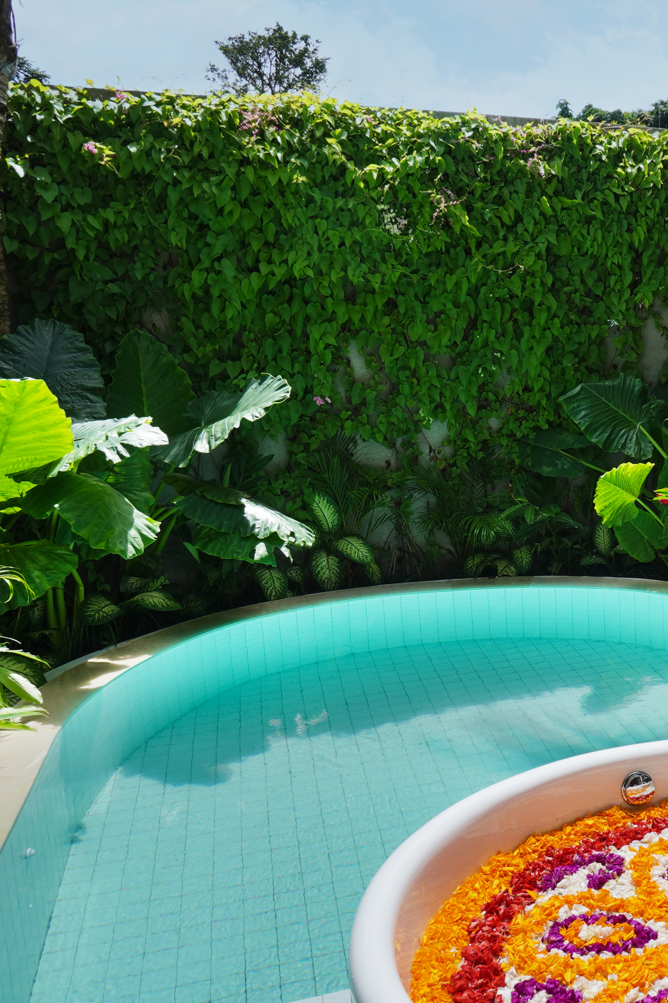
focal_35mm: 35
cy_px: 529
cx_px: 738
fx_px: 974
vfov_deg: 54.4
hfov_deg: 33.0
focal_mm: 10
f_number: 7.1
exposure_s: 1/100
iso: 50
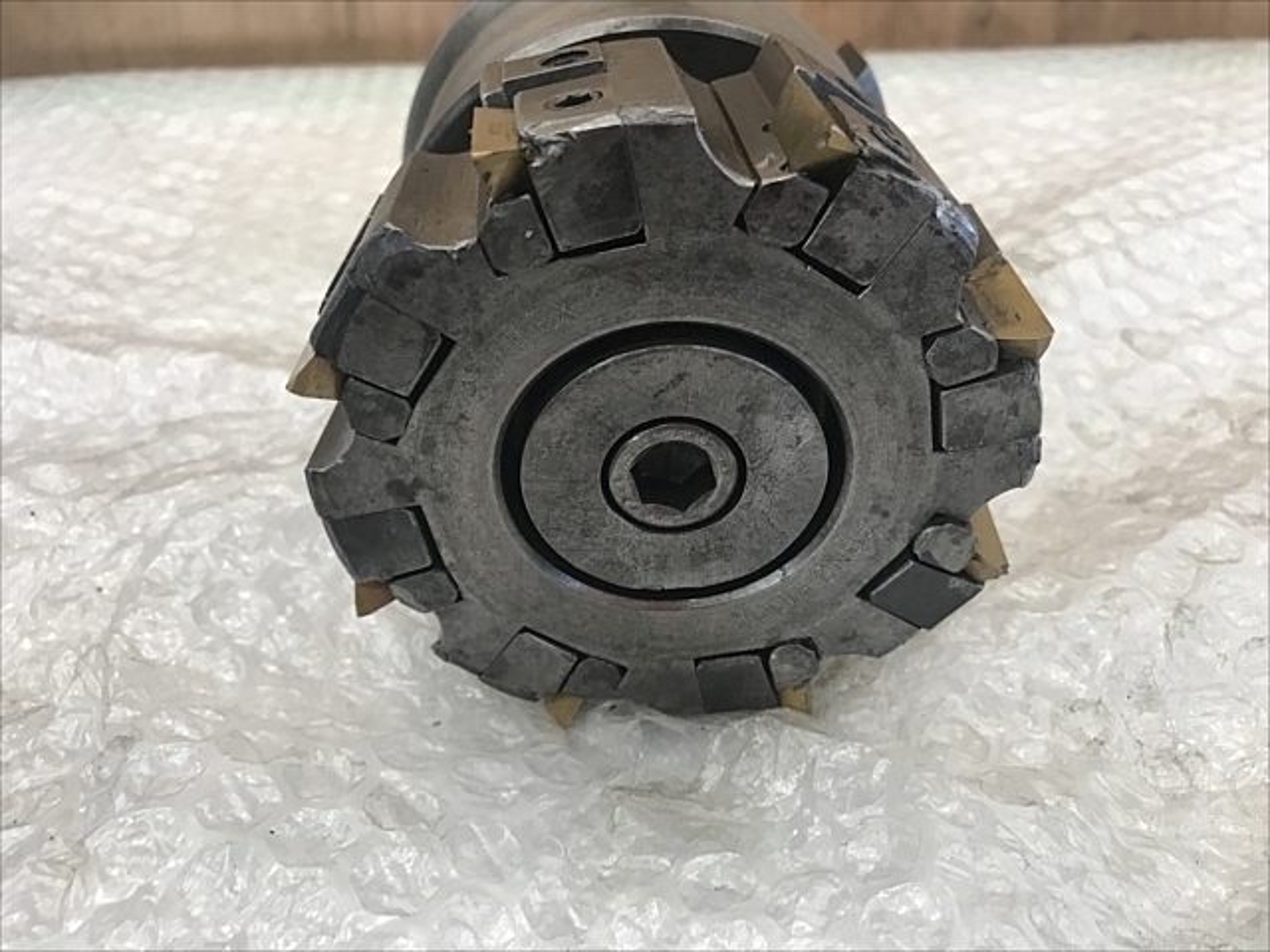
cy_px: 476
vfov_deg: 49.7
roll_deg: +1.5
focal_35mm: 28
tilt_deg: -36.3
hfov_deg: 63.4
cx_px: 635
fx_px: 1027
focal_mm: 3.99
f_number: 1.8
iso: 25
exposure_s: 1/30
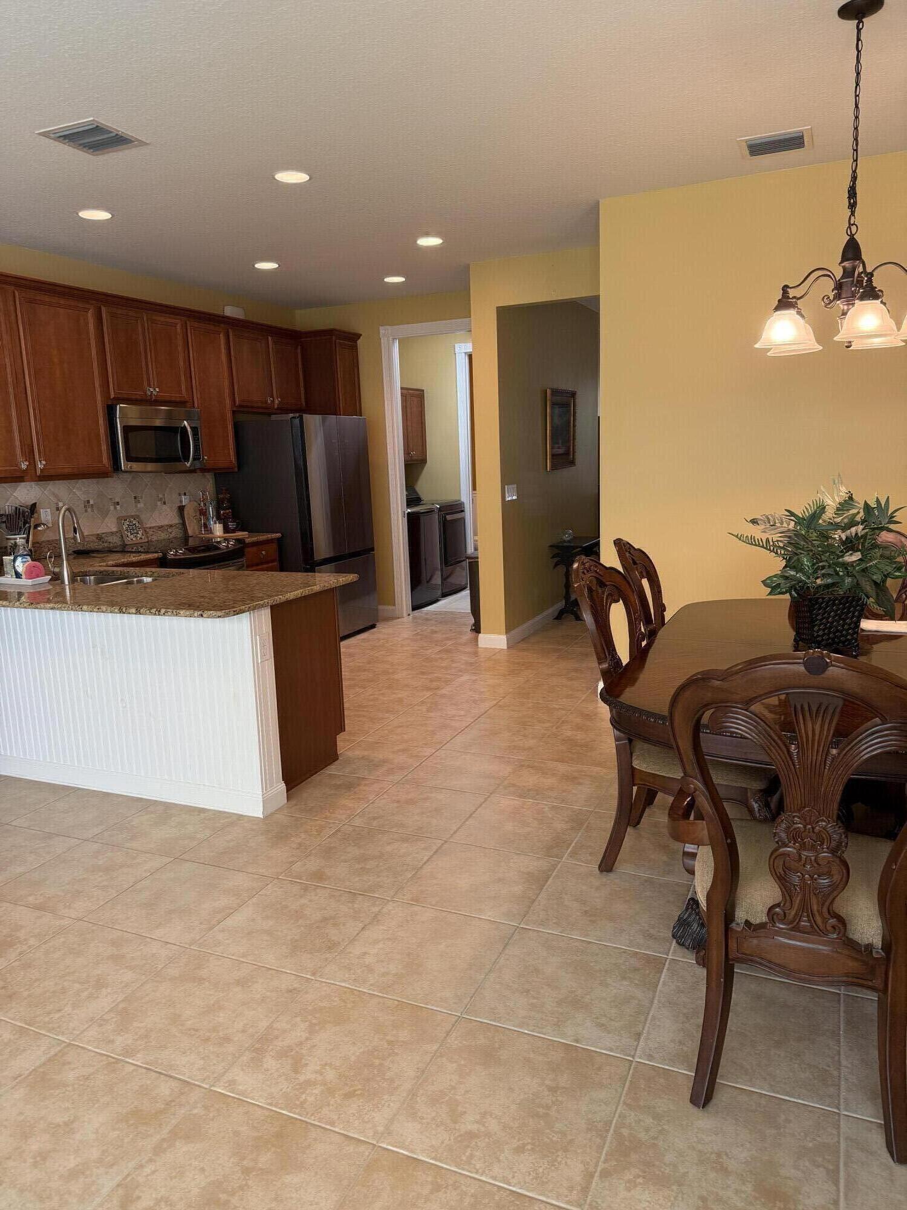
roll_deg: +2.1
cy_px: 605
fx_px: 838
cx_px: 454
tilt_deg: -8.9
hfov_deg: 56.8
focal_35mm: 24
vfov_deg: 71.6
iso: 250
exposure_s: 1/120
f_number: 1.78
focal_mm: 6.76
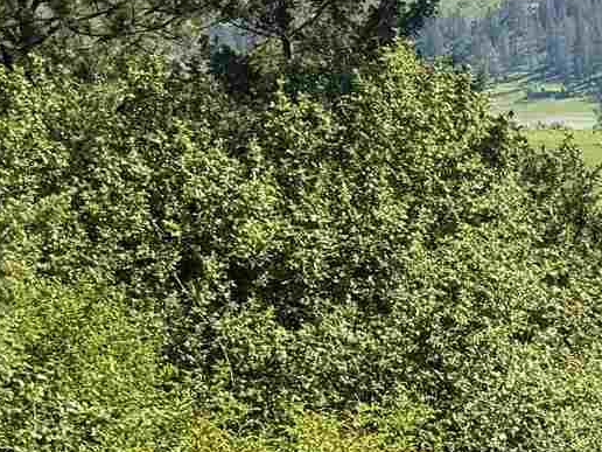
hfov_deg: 12.9
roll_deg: +1.6
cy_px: 298
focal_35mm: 143
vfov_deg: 10.4
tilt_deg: -10.1
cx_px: 957
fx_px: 2487
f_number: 1.78
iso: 80
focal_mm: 6.76
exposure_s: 1/2703
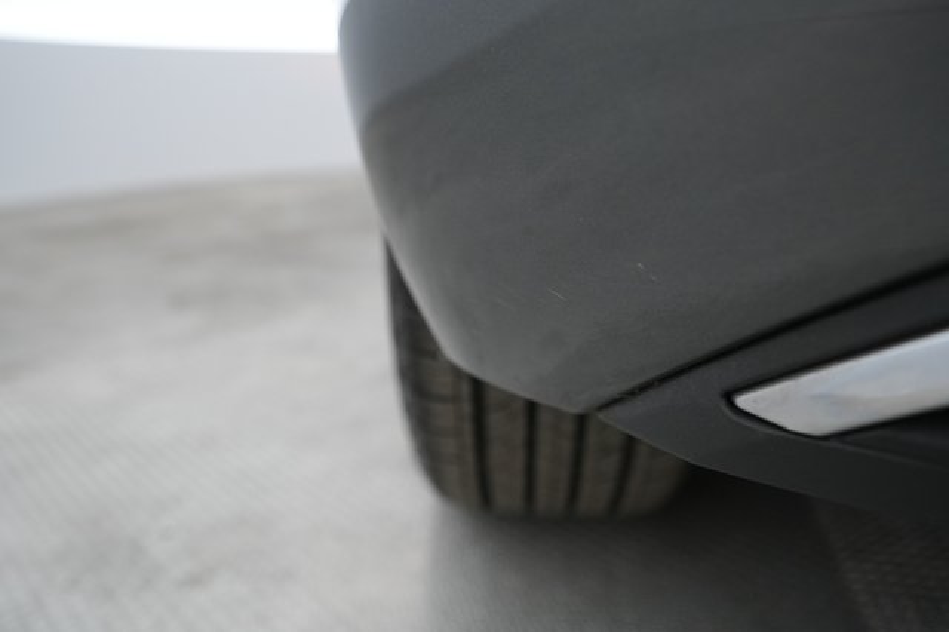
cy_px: 316
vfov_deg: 46.4
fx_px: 738
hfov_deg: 65.5
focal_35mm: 28
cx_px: 474
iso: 2500
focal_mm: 28
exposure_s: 1/100
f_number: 4.5
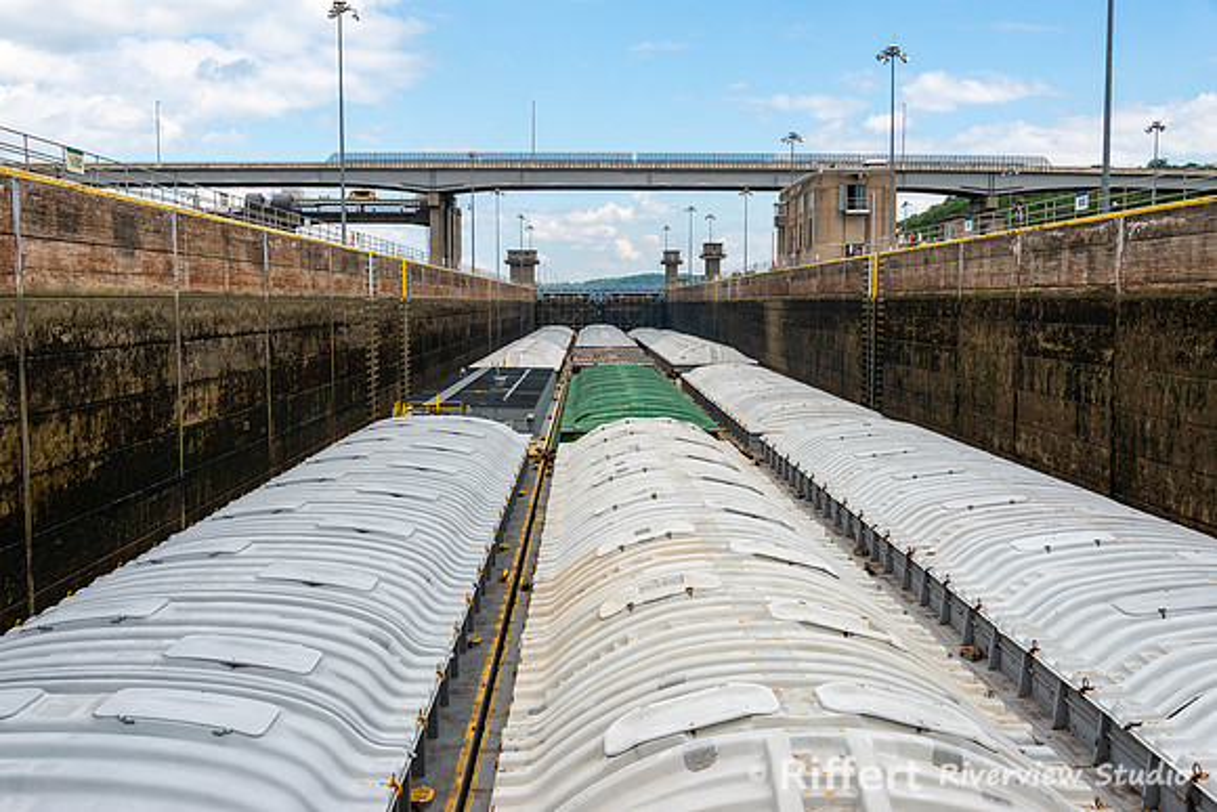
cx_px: 608
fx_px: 1226
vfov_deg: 36.7
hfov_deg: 52.8
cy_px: 406
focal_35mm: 36
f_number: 10
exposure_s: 1/160
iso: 100
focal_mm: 36
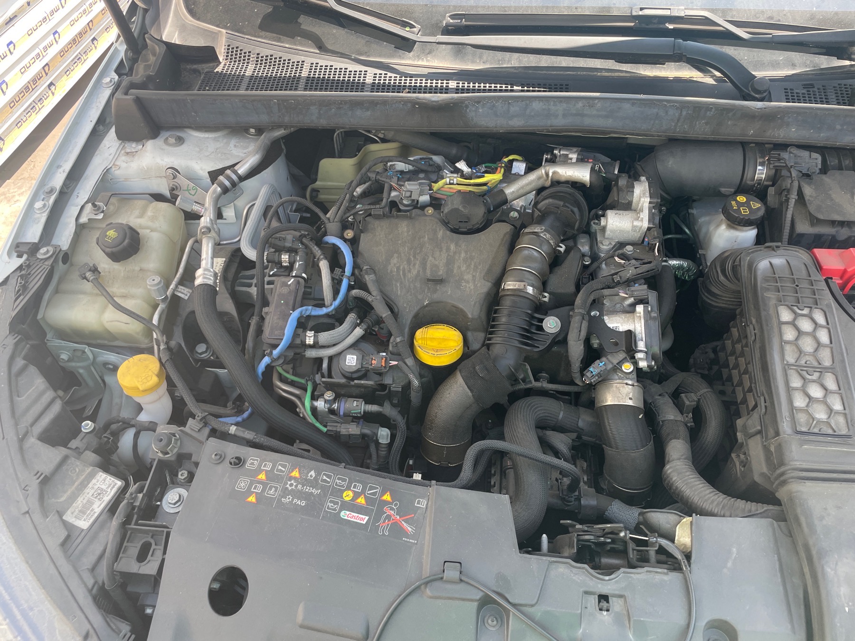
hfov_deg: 67.3
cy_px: 320
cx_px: 428
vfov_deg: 53.1
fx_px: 642
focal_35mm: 26
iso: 32
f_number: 1.6
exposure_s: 1/286
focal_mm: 4.2
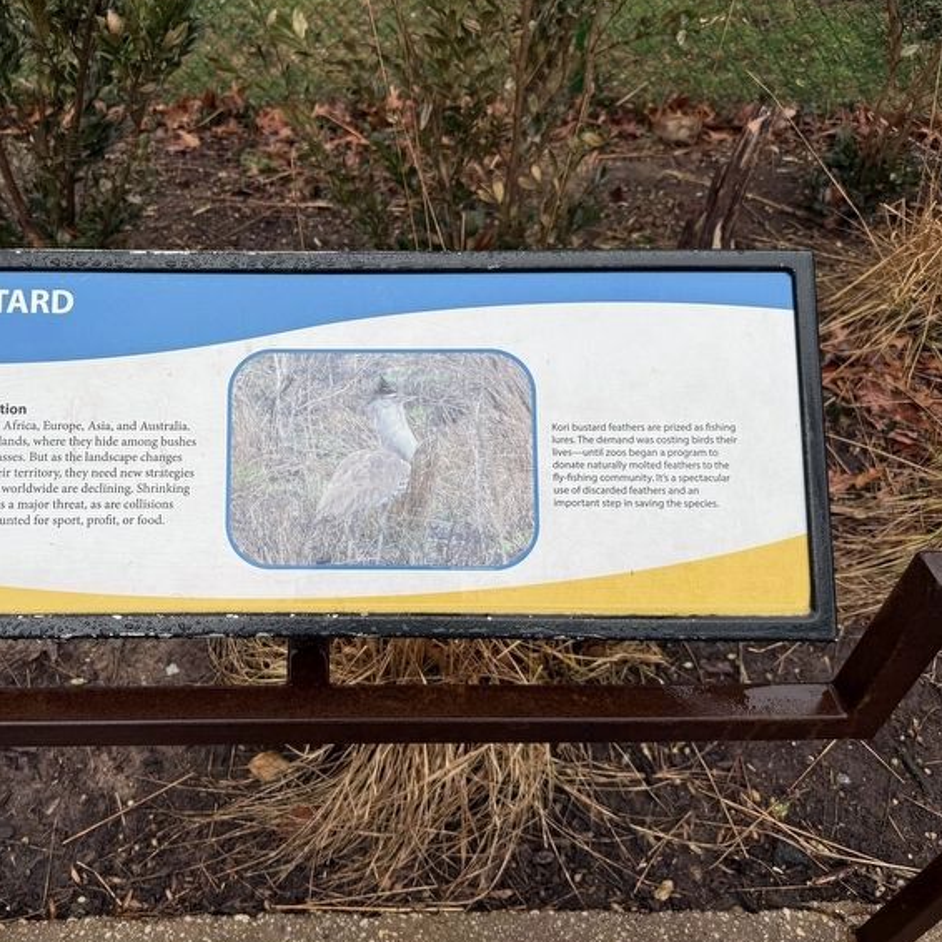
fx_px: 924
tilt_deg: -43.2
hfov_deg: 53.0
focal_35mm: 30
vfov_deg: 54.0
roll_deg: +0.6
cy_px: 453
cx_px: 316
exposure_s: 1/1060
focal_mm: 6.76
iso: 80
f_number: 1.78
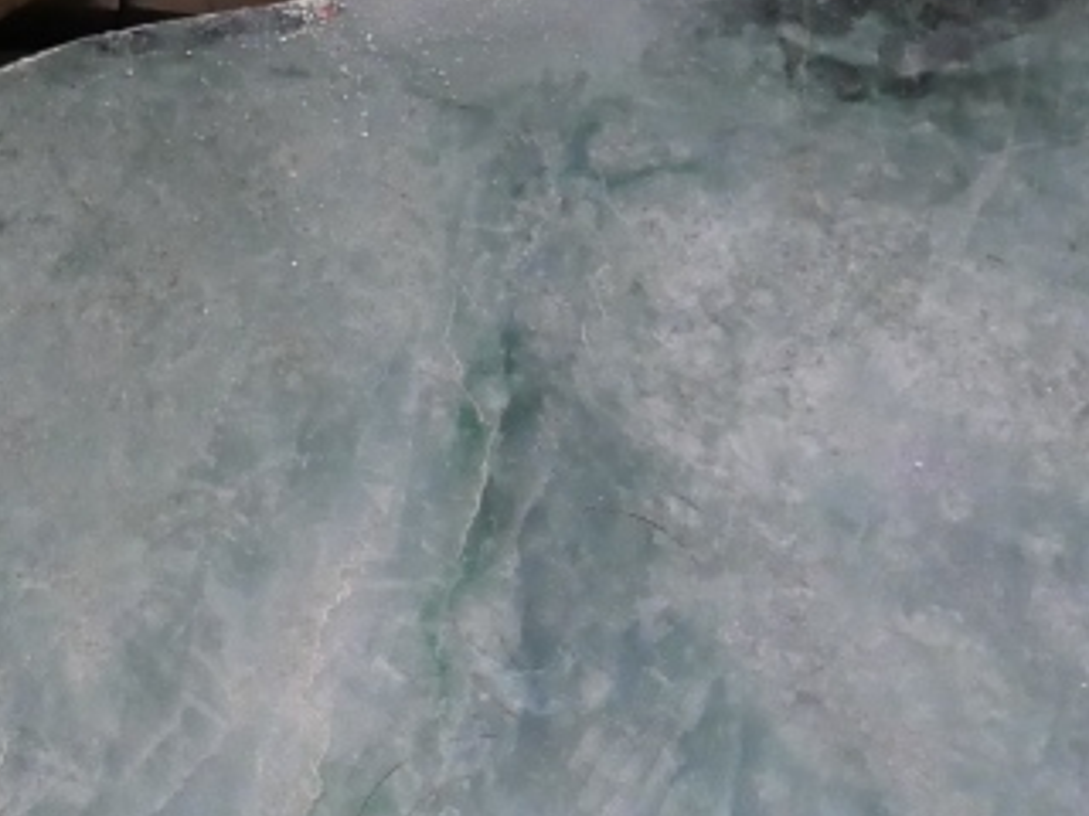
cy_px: 1496
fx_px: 2831
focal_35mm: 90
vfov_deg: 14.4
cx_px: -299
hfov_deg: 20.1
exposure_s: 1/125
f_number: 1.7
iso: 1600
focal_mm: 9
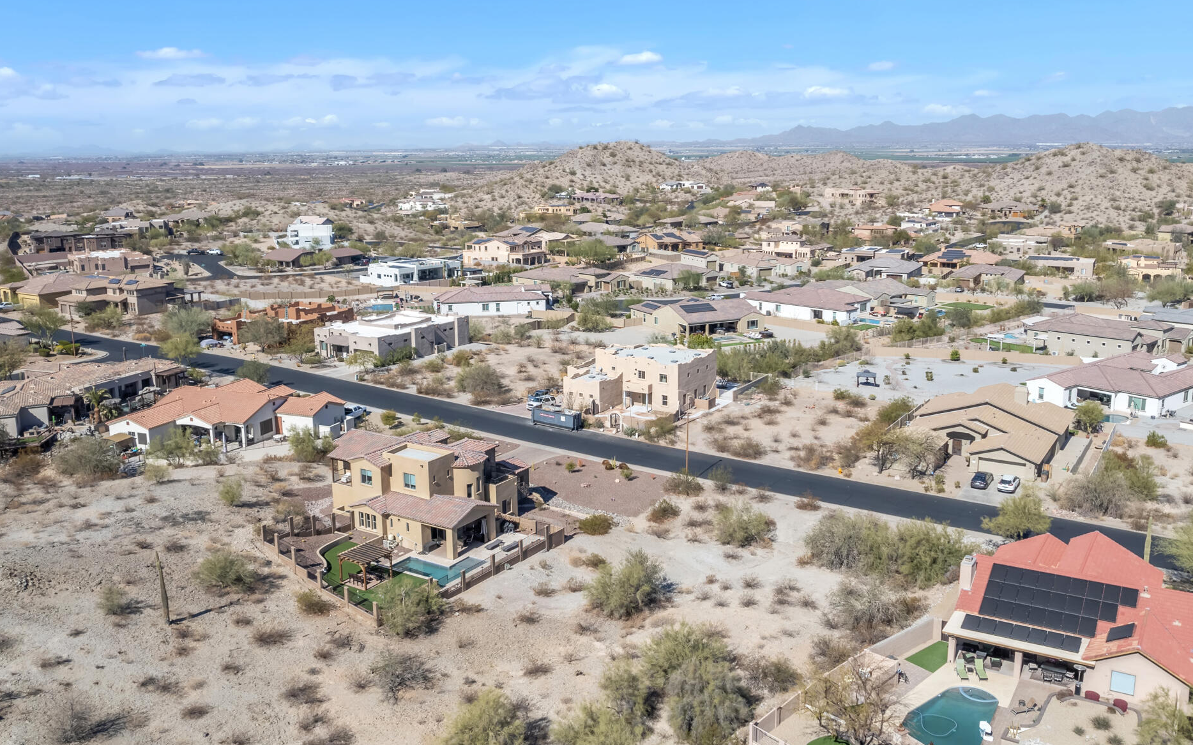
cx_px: 611
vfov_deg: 41.8
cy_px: 343
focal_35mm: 30
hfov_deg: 62.9
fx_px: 975
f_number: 2.8
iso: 100
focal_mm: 8.38
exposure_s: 1/2500
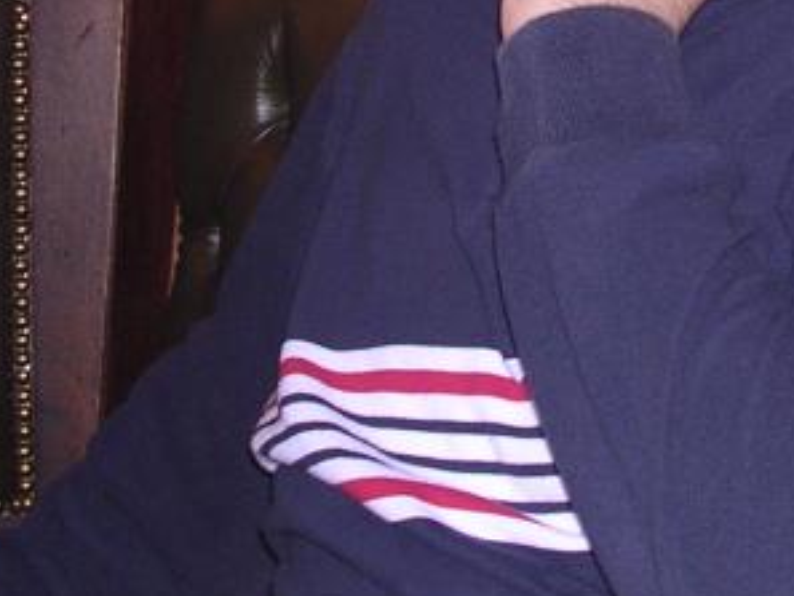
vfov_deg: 9.7
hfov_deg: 13.0
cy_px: -147
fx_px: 3465
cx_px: 684
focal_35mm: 151
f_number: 3.3
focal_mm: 8.5
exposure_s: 1/60.1
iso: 183
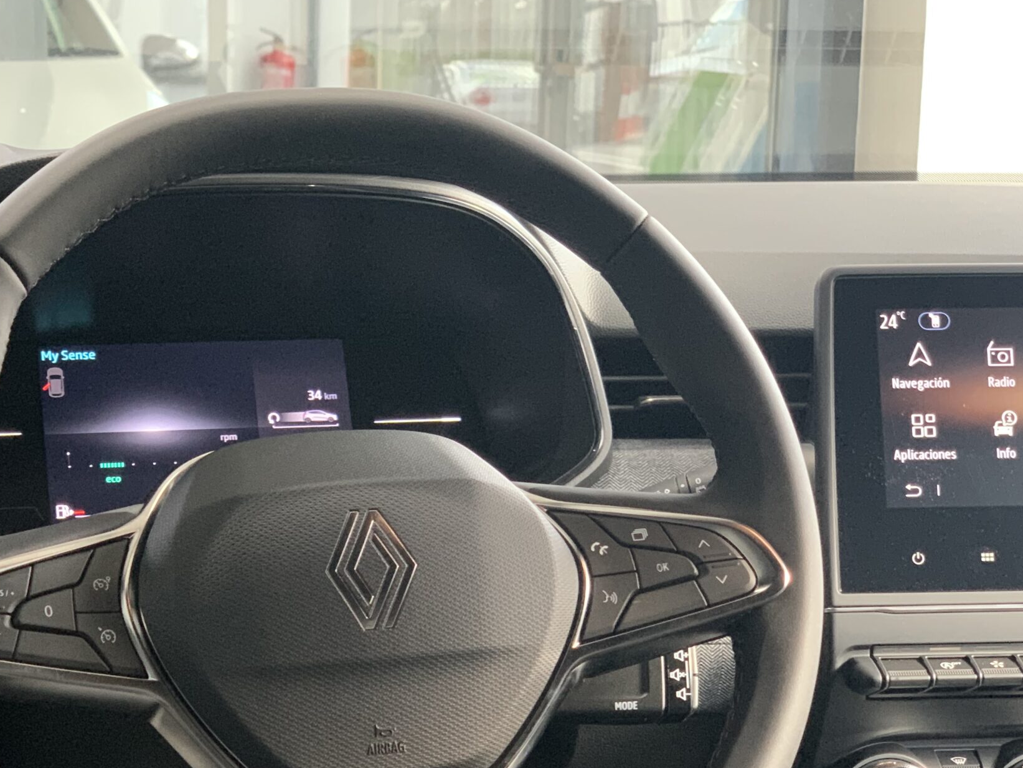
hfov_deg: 24.0
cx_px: 309
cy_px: 540
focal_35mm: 81
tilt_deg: -12.2
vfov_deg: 18.1
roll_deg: -1.8
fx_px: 2394
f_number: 2.4
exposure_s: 1/50
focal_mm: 6
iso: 500
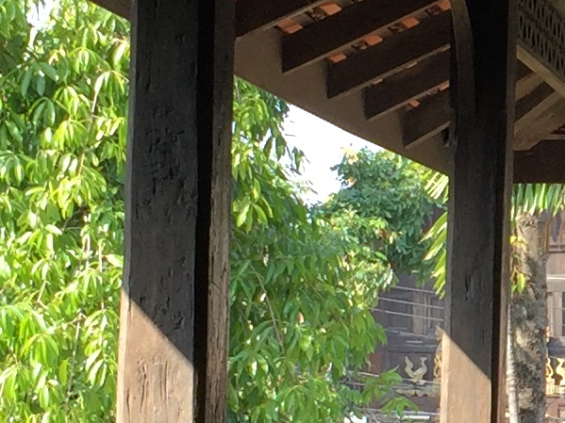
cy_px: 287
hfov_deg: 12.1
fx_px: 2578
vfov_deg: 9.4
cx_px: 758
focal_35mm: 158
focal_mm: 4.15
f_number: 2.2
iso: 32
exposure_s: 1/286
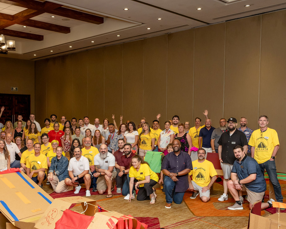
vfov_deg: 36.4
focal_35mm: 41
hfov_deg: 44.3
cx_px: 100
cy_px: 133
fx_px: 347
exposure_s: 1/160
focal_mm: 28
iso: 1250
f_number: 5.6
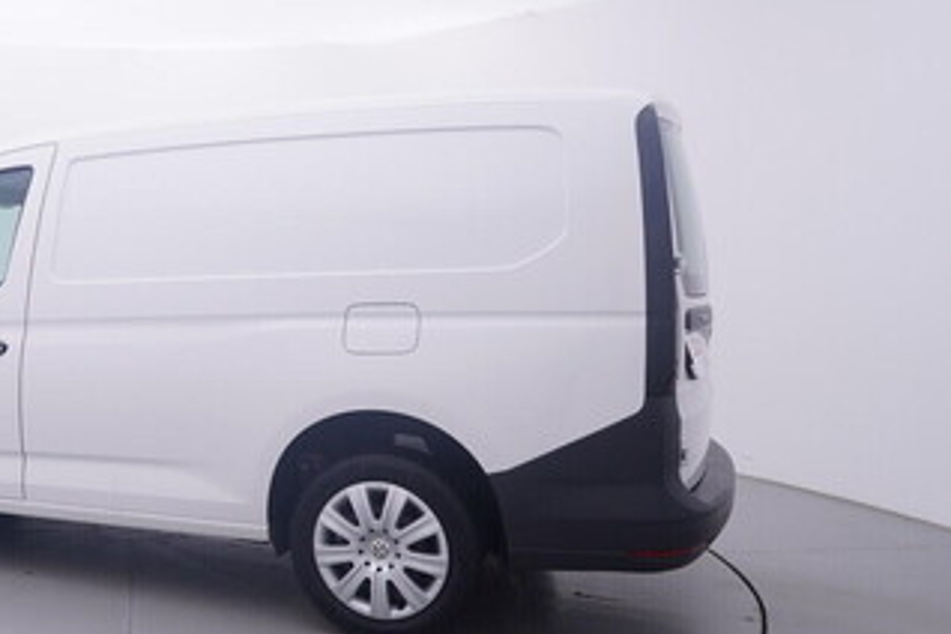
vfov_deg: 34.3
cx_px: 139
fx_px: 1027
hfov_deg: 46.1
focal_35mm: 39
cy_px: 330
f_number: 5
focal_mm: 15
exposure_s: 1/80
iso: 200
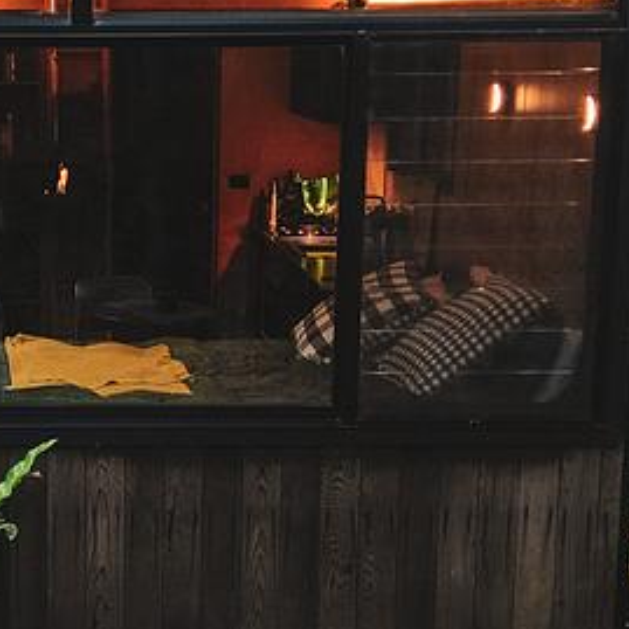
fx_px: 1007
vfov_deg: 34.4
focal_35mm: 49
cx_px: 54
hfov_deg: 32.8
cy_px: 406
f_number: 1.7
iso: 100
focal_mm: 6.72
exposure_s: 1/50
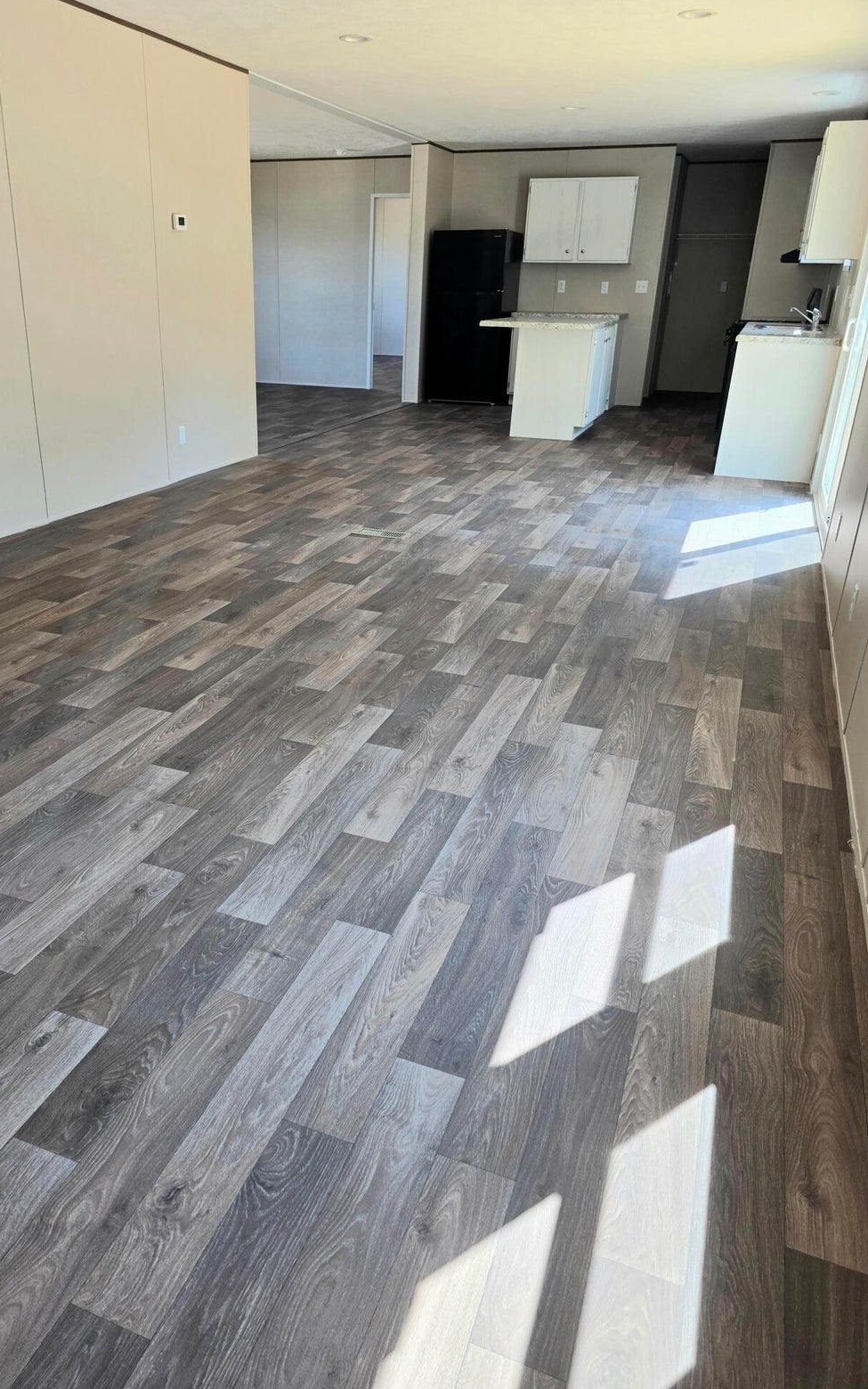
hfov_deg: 49.1
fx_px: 946
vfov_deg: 72.5
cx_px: 359
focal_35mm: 25
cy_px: 694
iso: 80
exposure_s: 1/182
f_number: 1.7
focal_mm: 6.3
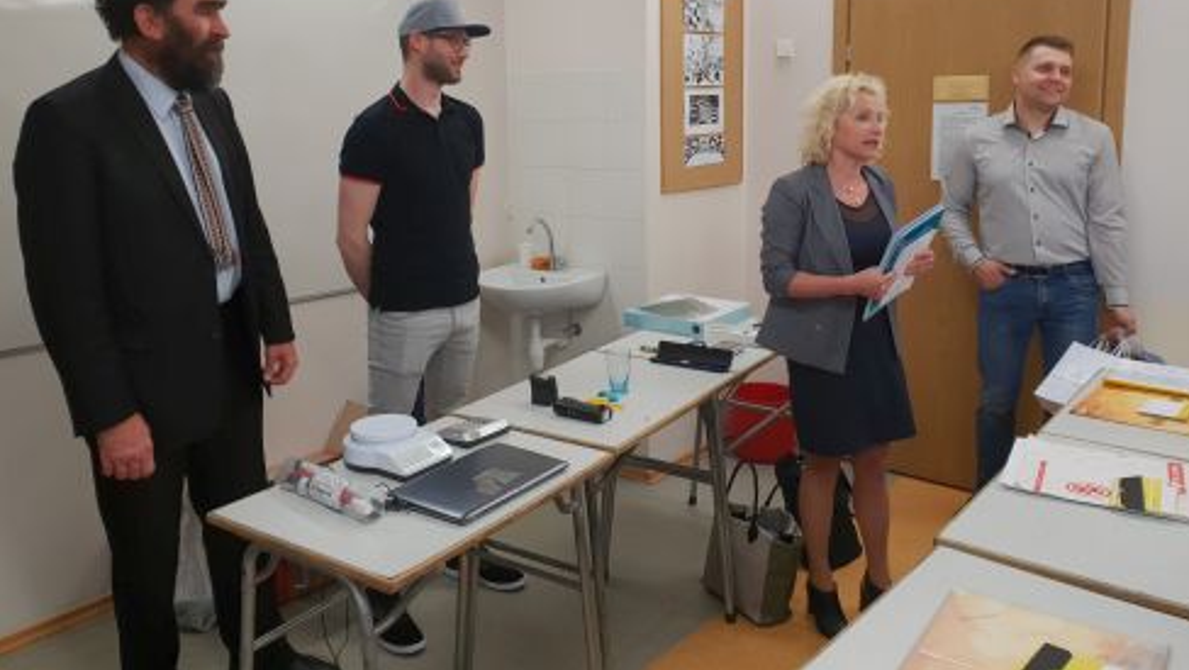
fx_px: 915
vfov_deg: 39.8
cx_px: 607
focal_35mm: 29
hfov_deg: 66.0
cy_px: 233
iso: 64
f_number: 2.4
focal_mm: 4.3
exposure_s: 1/50
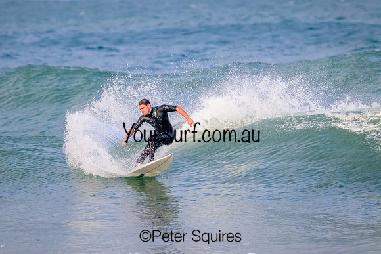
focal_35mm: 835
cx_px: 190
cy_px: 127
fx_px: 8843
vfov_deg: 1.6
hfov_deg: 2.5
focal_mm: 800
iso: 4000
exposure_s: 1/2000
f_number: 11
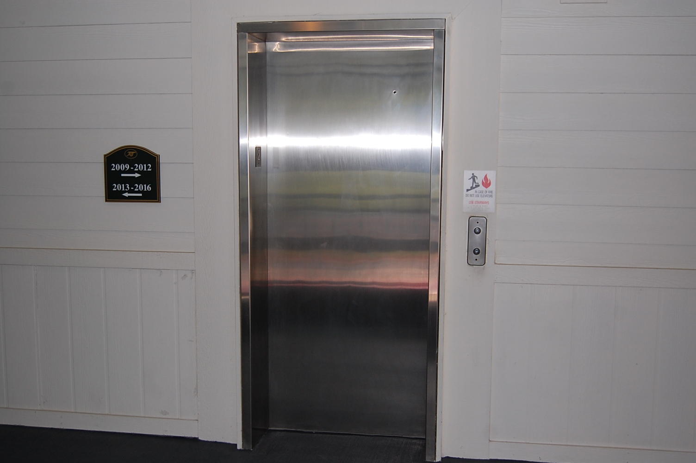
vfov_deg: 31.8
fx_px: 811
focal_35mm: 42
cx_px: 348
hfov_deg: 46.4
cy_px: 232
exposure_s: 1/60
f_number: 4.2
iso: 400
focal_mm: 28
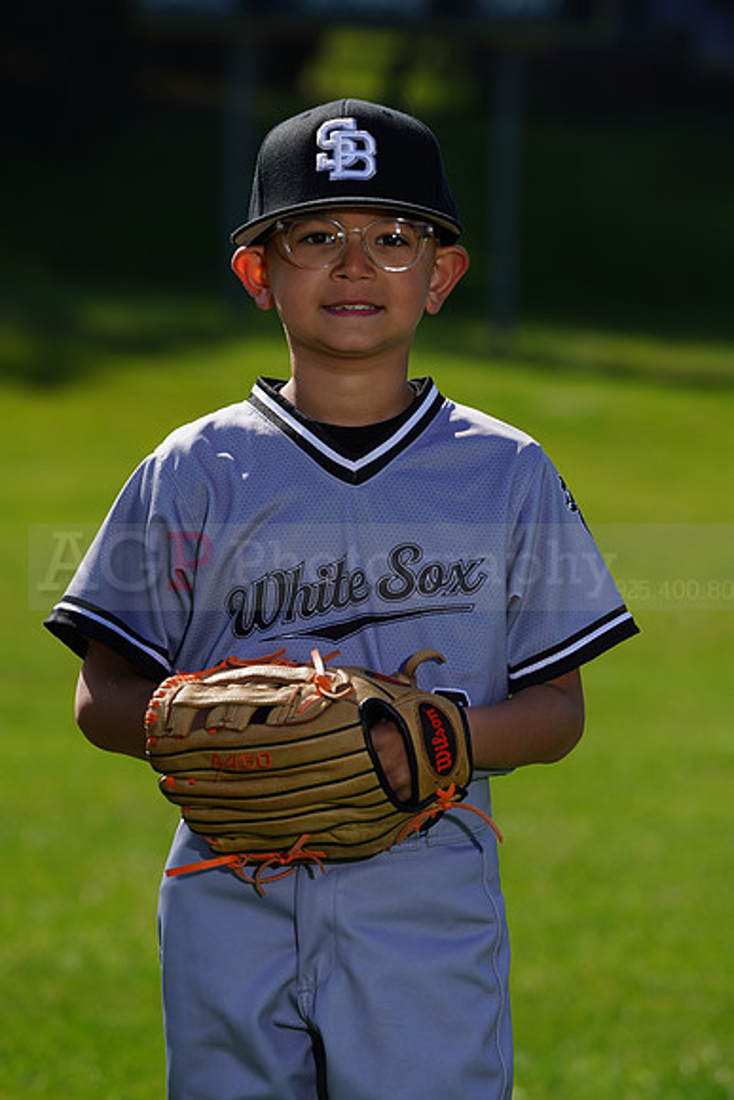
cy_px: 550
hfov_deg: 5.8
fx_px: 7274
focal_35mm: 238
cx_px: 367
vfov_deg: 8.6
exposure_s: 1/250
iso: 100
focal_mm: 238
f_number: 8
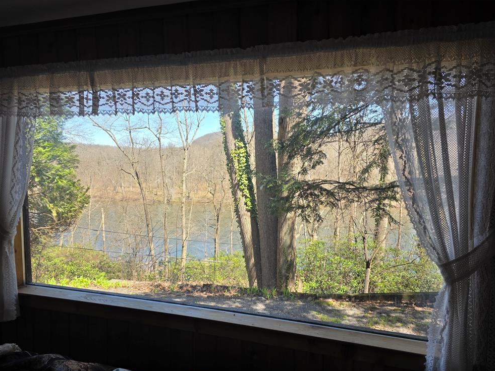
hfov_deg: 71.6
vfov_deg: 56.8
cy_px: 191
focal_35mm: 24
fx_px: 343
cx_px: 241
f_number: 1.7
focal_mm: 6.3
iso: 32
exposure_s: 1/359
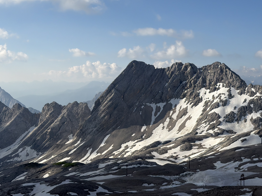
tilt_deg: +0.5
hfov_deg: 29.8
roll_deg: -0.9
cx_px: 146
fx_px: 492
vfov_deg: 22.6
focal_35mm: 65
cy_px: 81
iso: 64
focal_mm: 6.76
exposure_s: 1/7874
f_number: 1.78
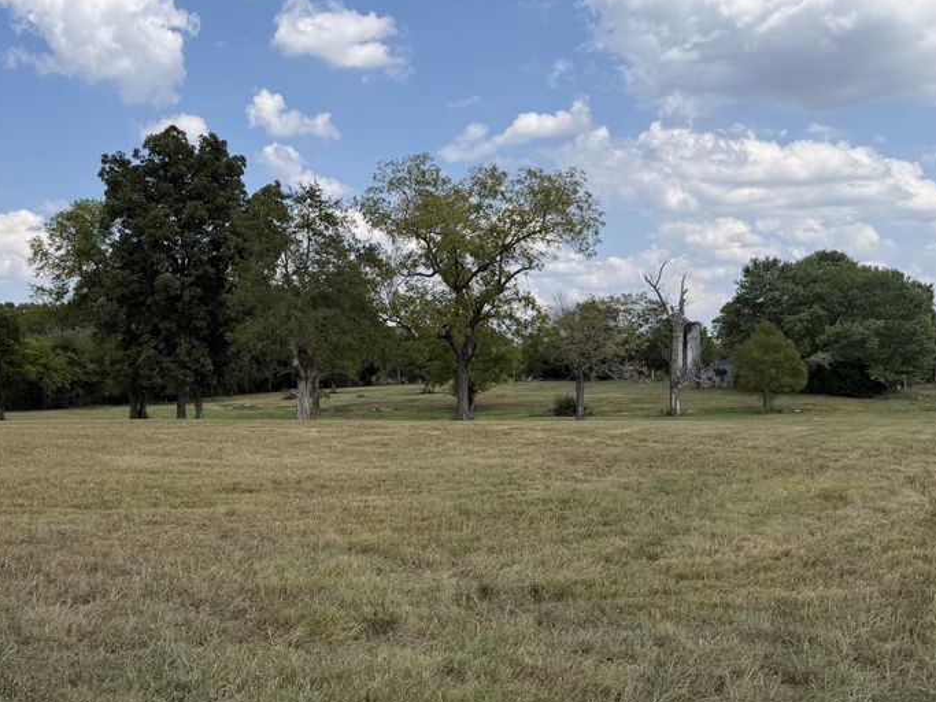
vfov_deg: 39.6
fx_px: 973
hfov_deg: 50.0
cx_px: 277
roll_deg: +1.0
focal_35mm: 36
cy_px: 381
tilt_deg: -0.8
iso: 80
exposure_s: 1/3953
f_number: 1.78
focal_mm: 6.76
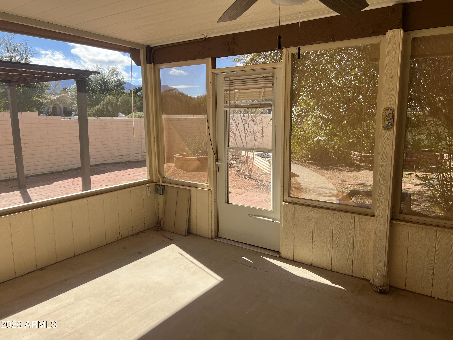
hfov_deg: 67.3
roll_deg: +1.2
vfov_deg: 53.1
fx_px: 340
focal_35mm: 26
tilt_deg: -9.4
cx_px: 226
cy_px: 170
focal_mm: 5.7
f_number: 1.5
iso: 50
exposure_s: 1/1089
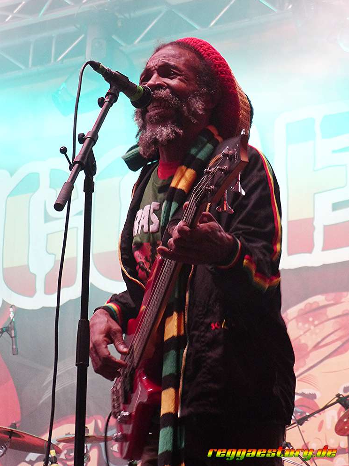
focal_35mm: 125
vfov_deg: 15.8
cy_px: 233
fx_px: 1680
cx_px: 175
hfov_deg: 11.9
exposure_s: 1/10
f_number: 2.8
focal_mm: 22.2
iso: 400
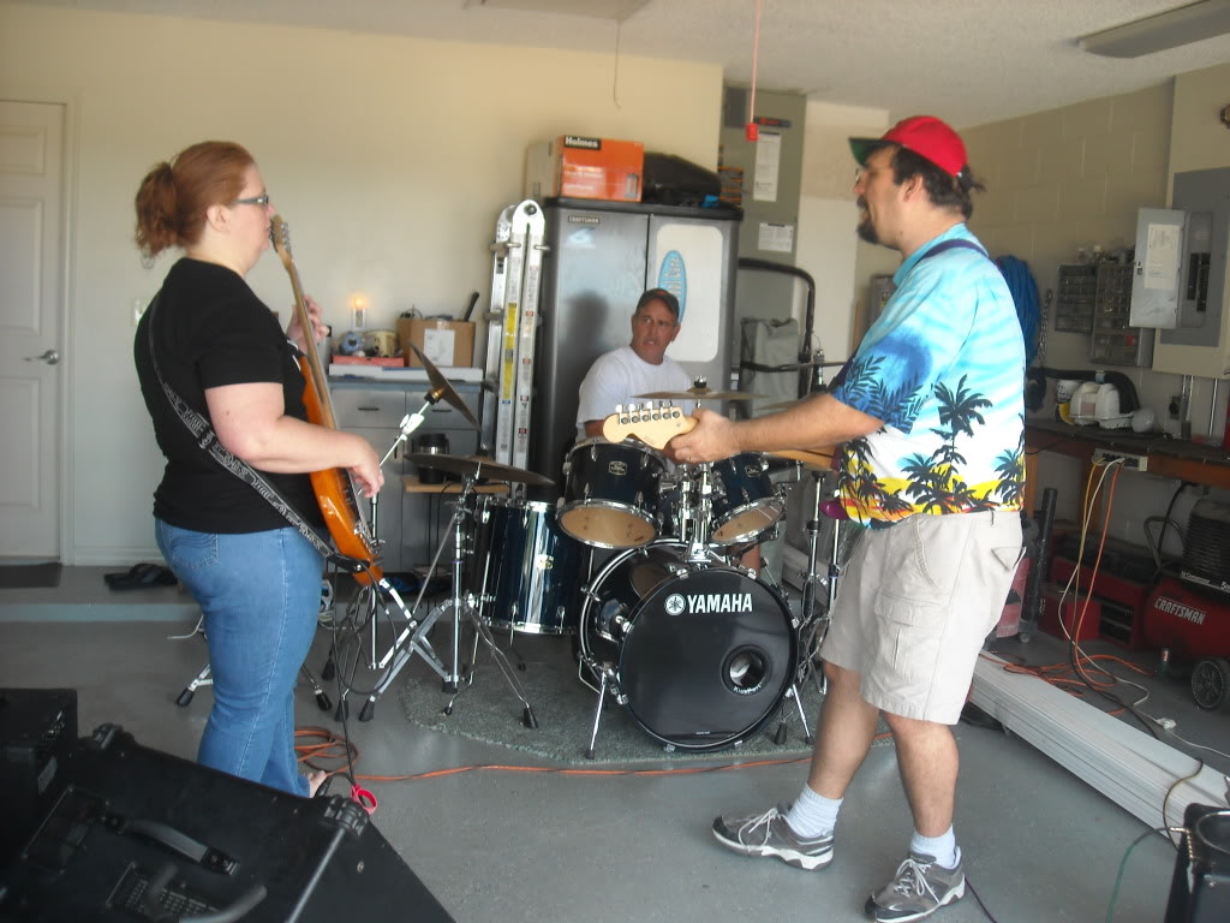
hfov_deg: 52.6
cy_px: 462
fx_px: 1244
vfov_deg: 40.7
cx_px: 615
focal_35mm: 35
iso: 87
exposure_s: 1/60
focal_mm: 5.7
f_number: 2.8
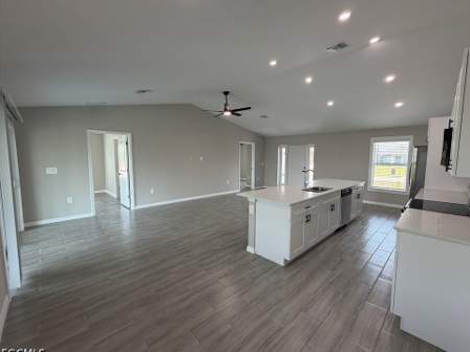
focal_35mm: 15
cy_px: 173
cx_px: 251
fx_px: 204
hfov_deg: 98.0
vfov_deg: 81.7
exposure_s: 1/120
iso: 125
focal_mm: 2.22
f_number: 2.2
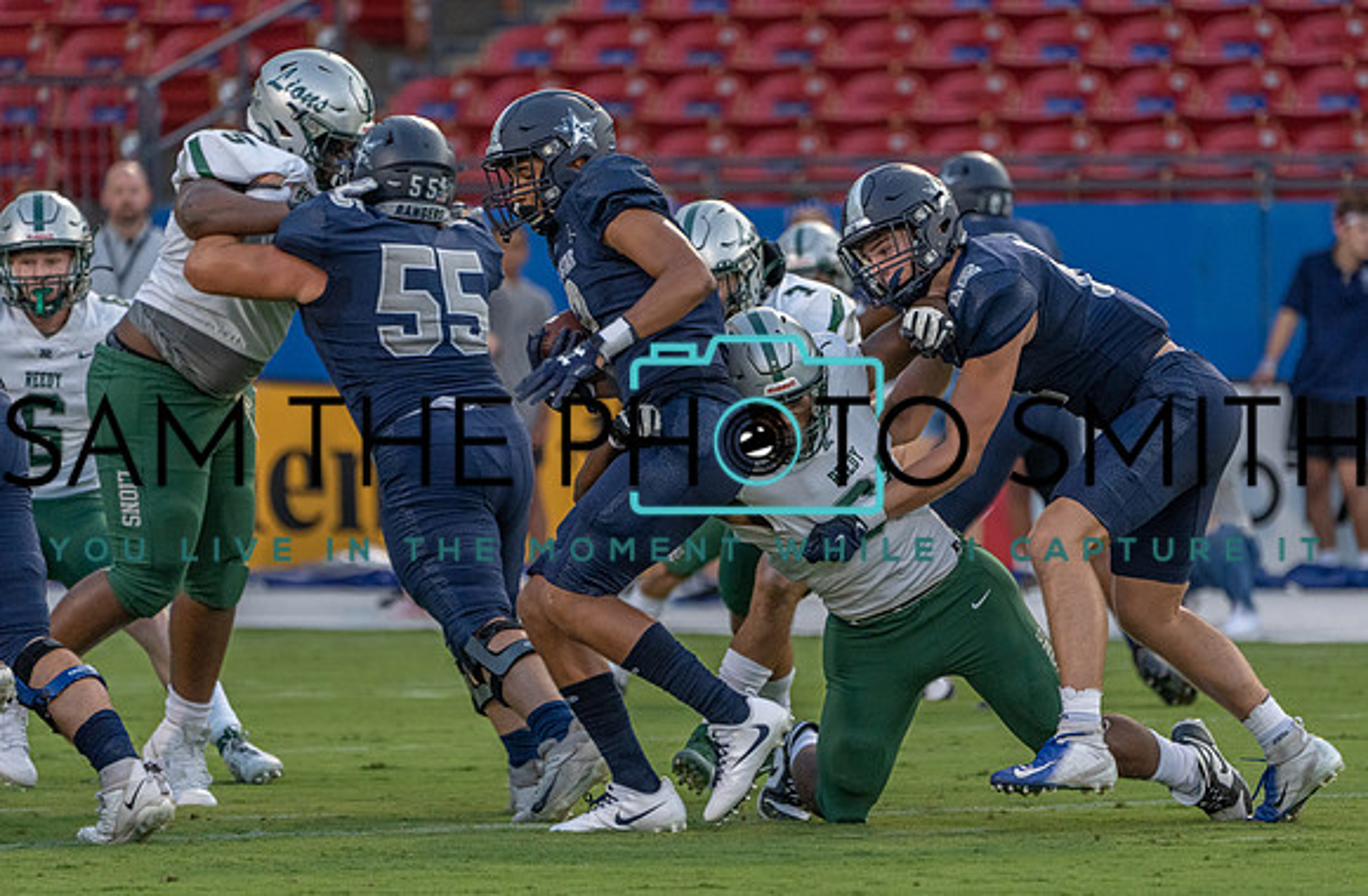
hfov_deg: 4.3
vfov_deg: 2.8
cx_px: 797
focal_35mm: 478
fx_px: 18067
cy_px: 470
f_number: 5.6
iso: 2500
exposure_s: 1/1000
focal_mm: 400
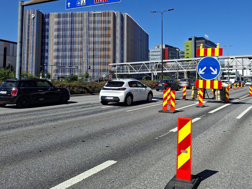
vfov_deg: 41.2
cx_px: 169
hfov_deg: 52.9
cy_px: 62
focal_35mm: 34
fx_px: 248
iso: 50
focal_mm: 5.54
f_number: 1.8
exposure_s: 1/2217
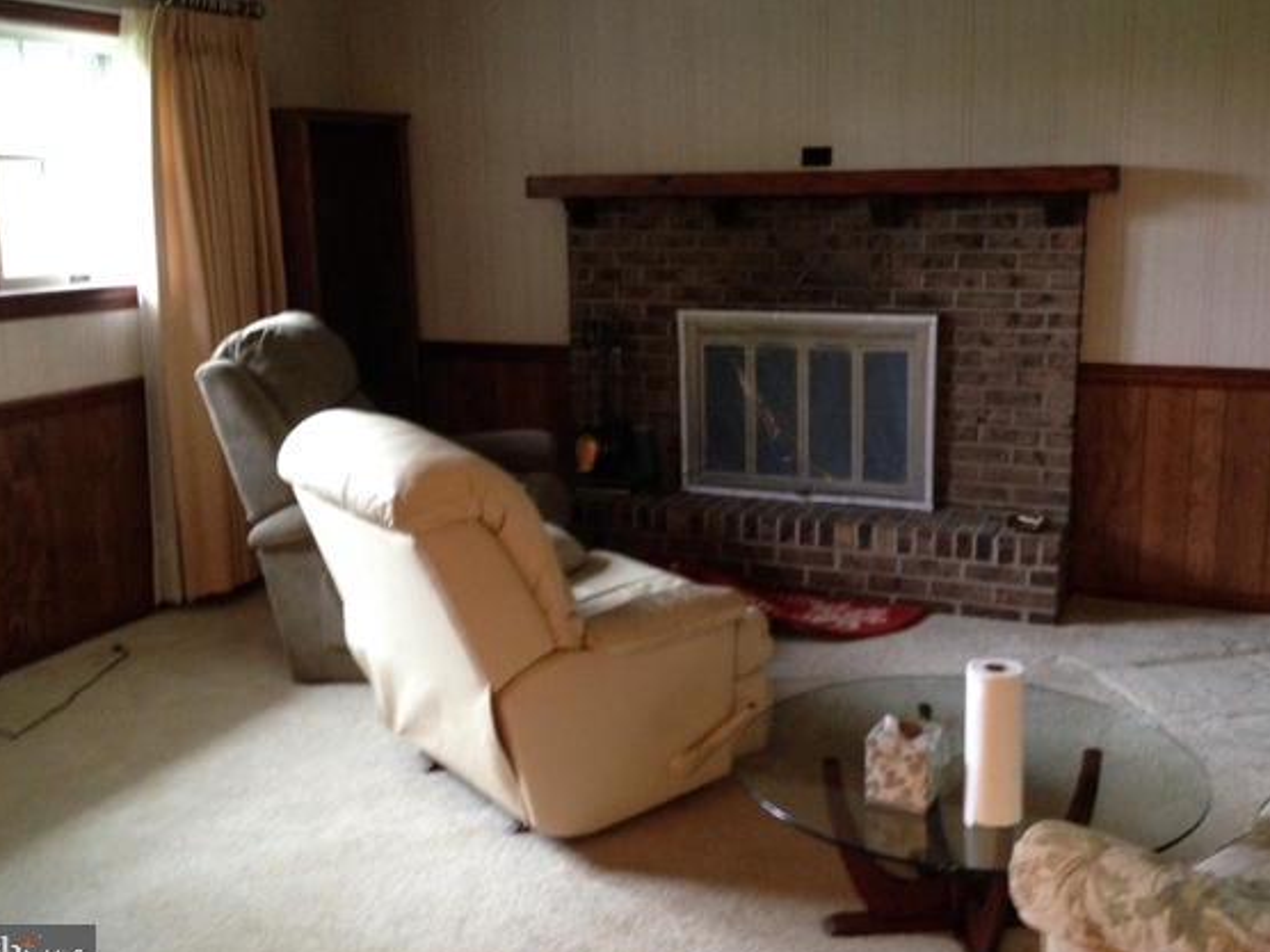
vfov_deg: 37.7
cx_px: 649
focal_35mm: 38
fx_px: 1394
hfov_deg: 49.0
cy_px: 436
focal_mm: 4.12
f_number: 2.4
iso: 400
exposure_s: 1/15
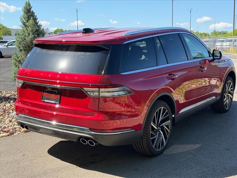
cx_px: 118
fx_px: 329
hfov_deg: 39.7
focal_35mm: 48
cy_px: 89
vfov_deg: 30.3
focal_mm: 6.76
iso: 80
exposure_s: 1/1456
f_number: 1.78
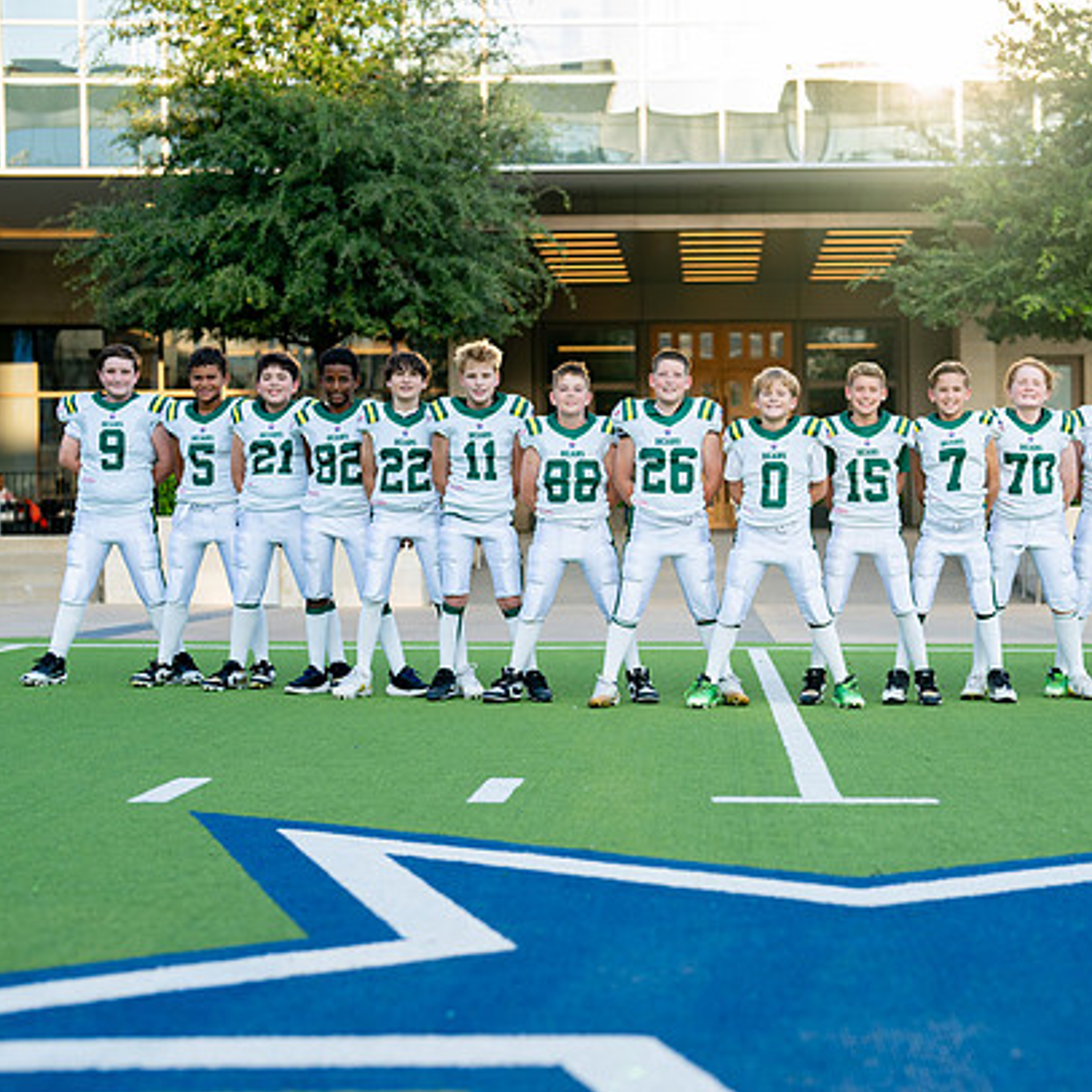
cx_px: 790
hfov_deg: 24.8
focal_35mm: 69
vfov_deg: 25.0
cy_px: 552
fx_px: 2463
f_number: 2
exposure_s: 1/640
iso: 100
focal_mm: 50
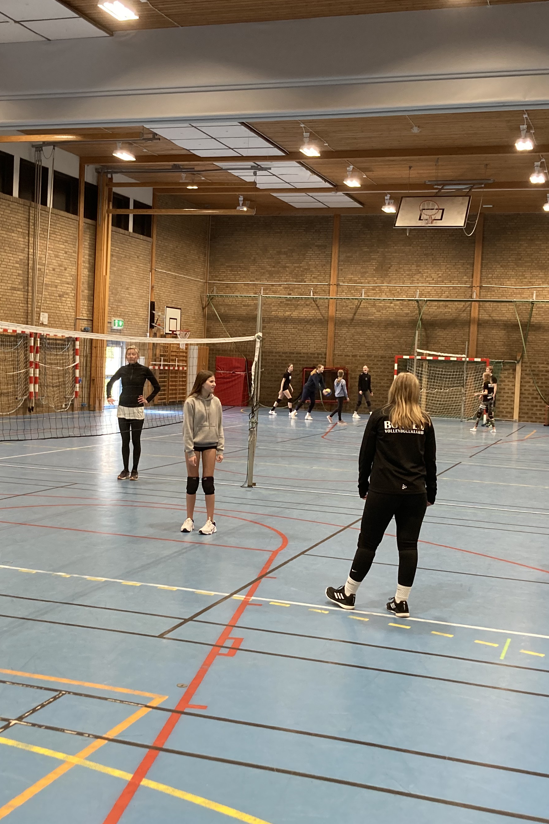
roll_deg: -2.1
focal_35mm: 44
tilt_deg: -3.8
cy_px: 421
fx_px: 1007
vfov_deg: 44.5
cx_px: 255
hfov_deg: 30.5
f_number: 1.8
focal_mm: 3.99
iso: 100
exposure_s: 1/58
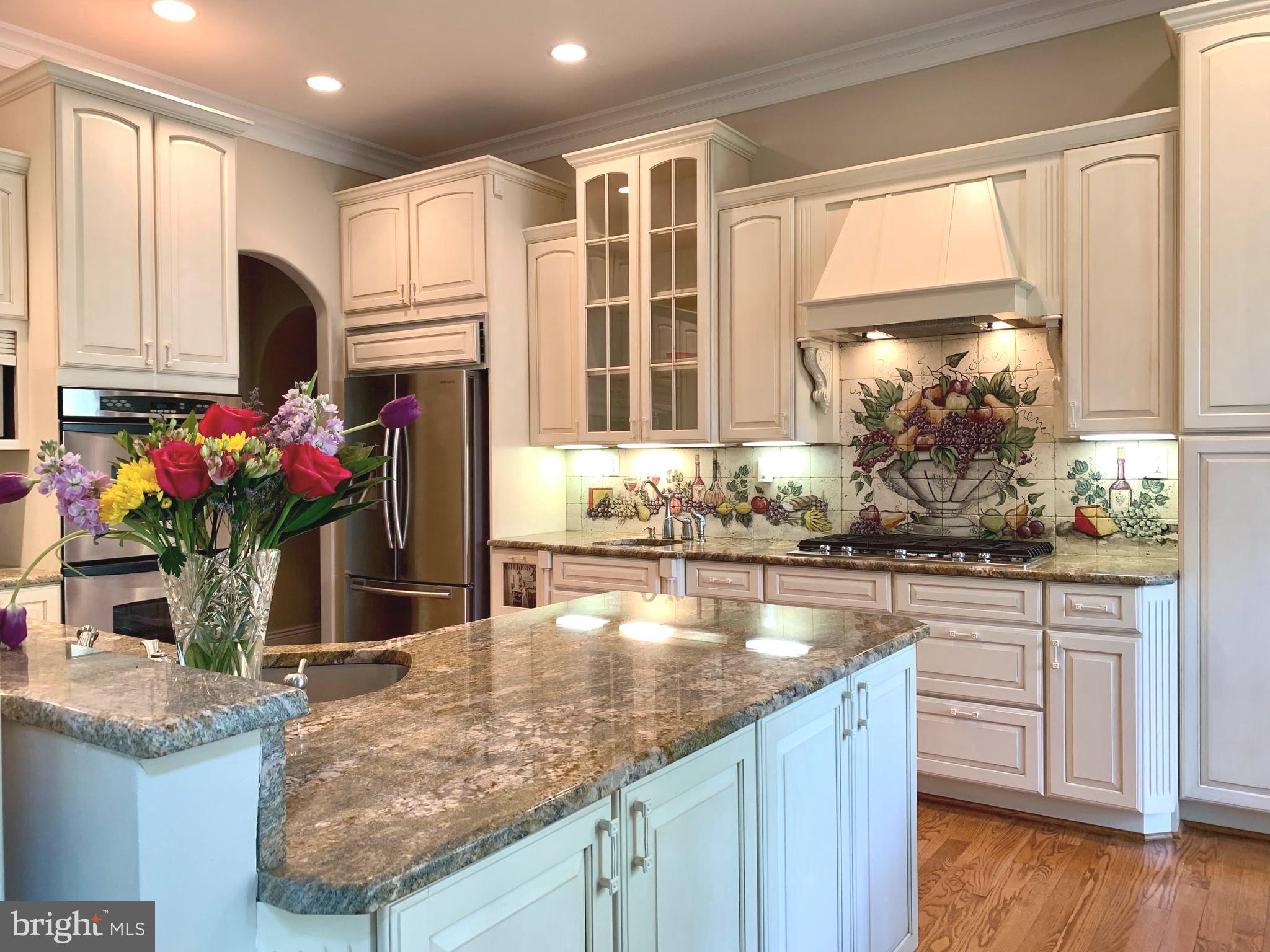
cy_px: 476
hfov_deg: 67.3
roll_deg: -0.1
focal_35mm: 26
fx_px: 954
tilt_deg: -2.2
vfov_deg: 53.1
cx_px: 635
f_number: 1.8
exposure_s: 1/60
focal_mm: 4.25
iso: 125
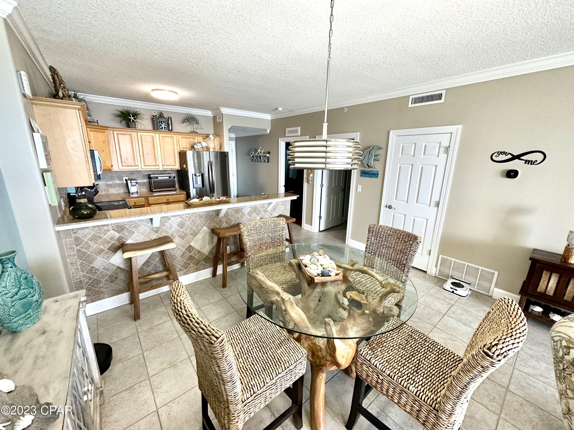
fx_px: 232
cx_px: 287
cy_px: 215
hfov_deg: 102.1
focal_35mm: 14
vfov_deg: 85.7
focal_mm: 2.22
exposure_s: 1/60
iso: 200
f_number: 2.2
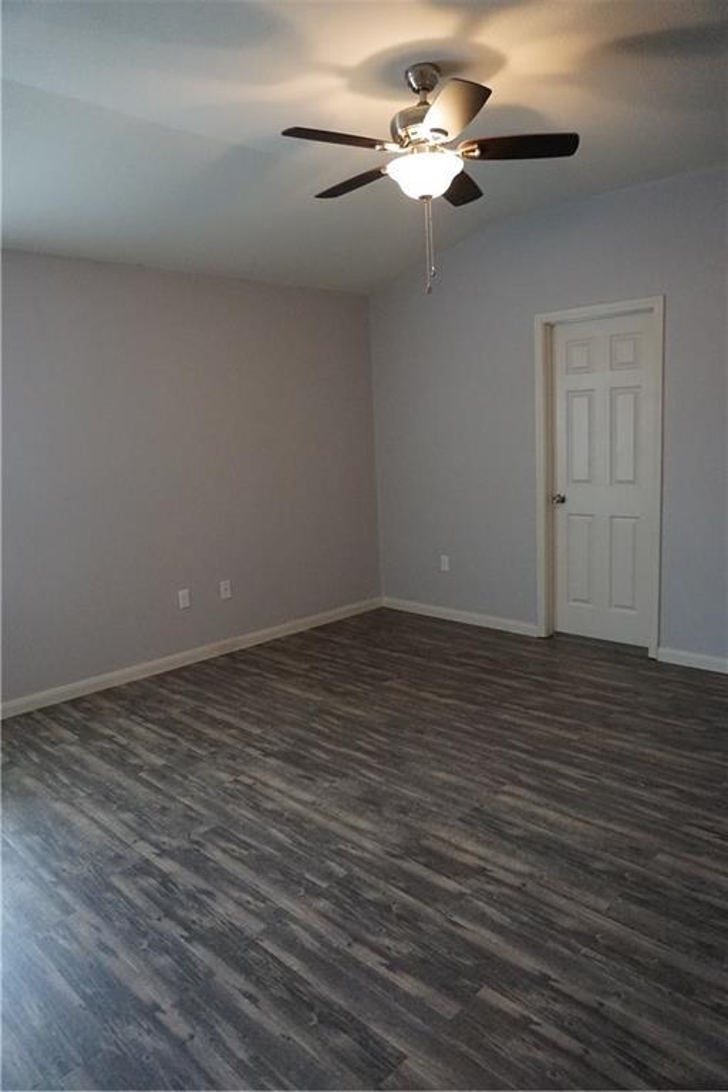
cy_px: 546
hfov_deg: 53.1
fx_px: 728
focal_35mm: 24
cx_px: 364
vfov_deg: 73.7
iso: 3200
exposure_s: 1/320
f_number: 3.5
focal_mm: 16
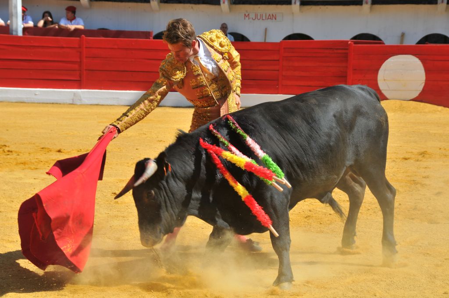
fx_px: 1214
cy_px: 149
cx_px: 224
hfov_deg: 20.9
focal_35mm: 98
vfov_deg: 14.0
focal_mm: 65
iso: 200
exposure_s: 1/350
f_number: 8
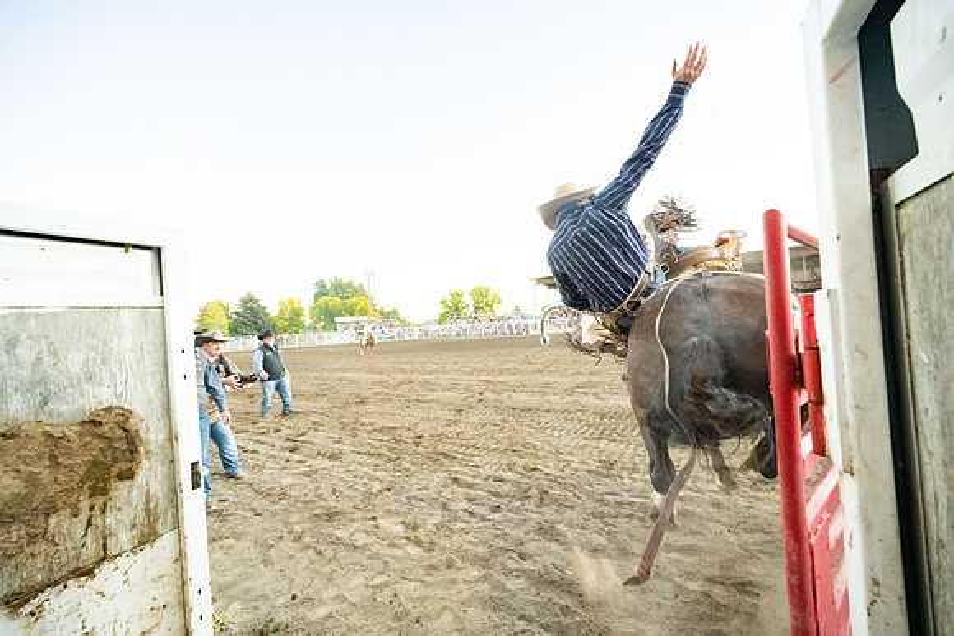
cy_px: 318
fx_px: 371
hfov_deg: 104.2
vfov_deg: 81.2
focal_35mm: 14
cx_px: 477
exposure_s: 1/500
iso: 4000
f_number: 4
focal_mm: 14
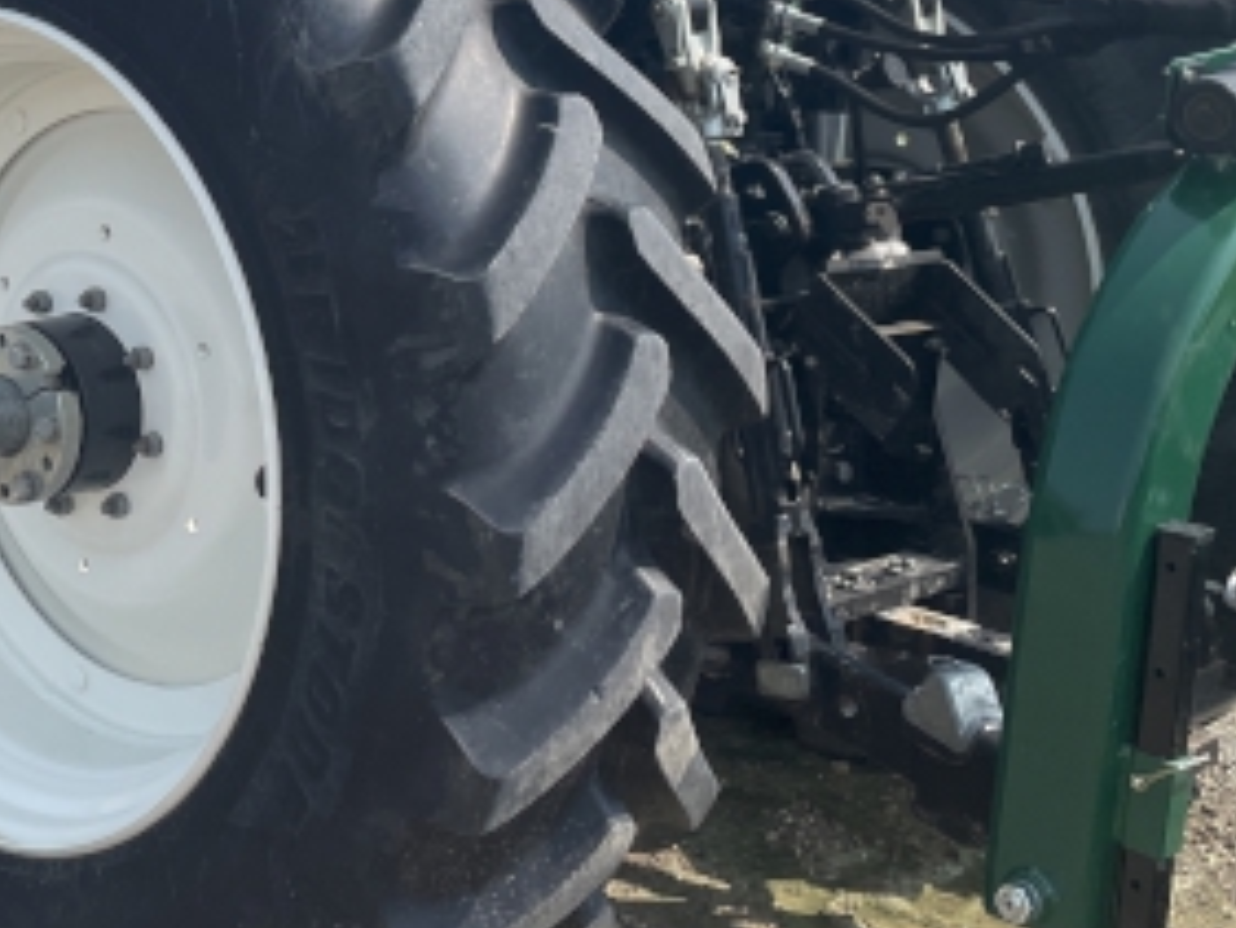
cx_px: 53
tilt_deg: +0.6
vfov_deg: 19.0
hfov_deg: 25.3
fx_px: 2643
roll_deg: +0.6
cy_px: -123
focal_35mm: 74
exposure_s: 1/3610
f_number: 1.6
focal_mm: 4.2
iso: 32
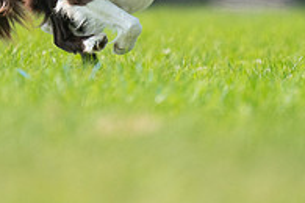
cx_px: 108
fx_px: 15156
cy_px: -54
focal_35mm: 1789
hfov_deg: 1.2
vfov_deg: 0.8
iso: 2000
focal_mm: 600
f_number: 6.3
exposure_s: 1/4000
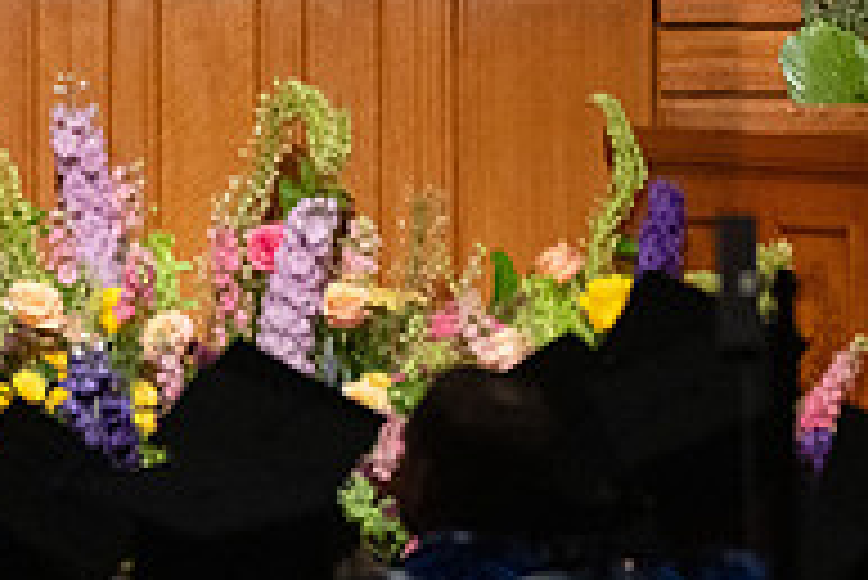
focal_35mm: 987
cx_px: 161
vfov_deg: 1.4
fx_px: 23815
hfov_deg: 2.1
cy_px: -218
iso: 6400
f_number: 5.6
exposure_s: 1/320
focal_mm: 320
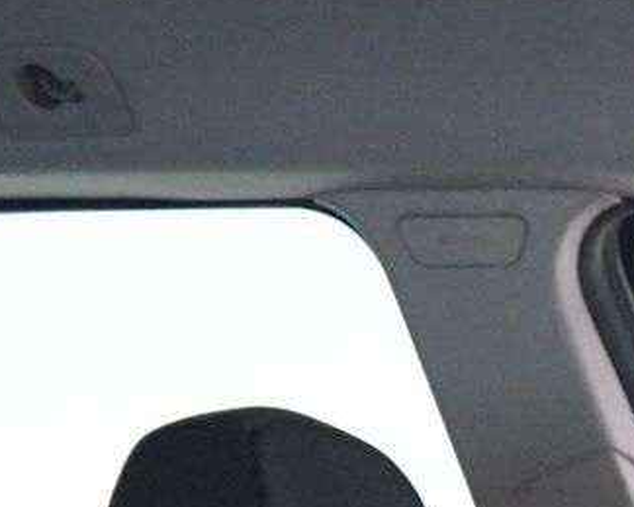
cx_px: 1511
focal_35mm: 210
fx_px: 3939
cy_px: 1557
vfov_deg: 6.6
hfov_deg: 8.4
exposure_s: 1/13
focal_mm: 29
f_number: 4
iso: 4000
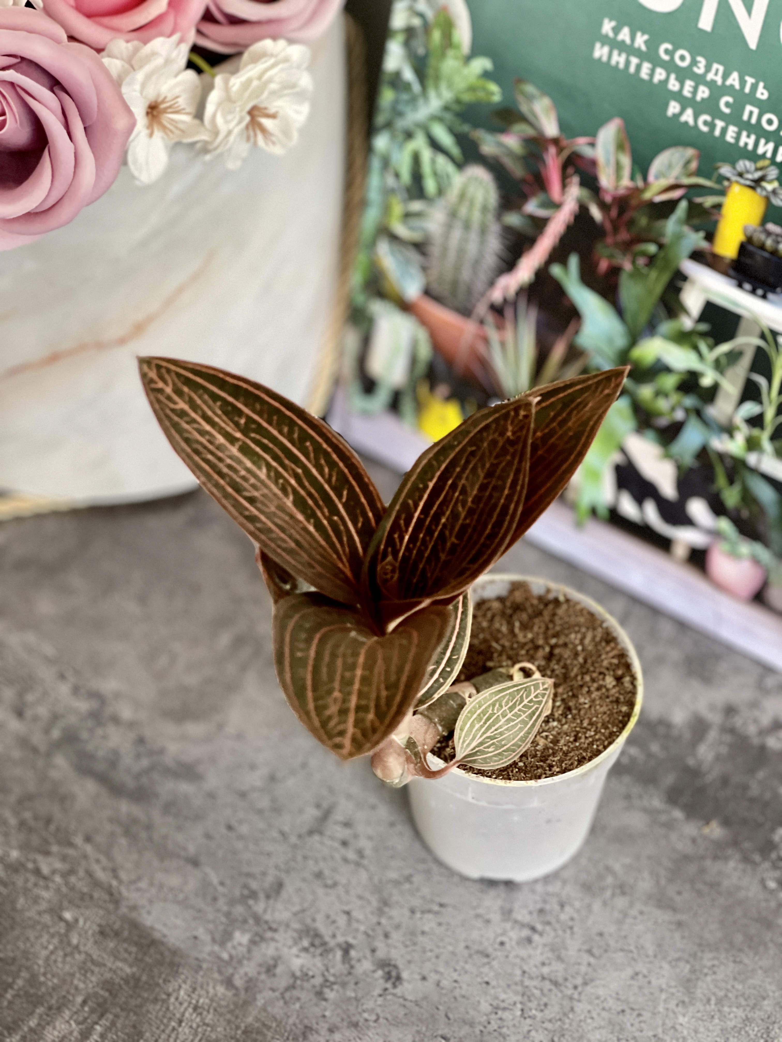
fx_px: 1928
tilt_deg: -47.3
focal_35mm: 64
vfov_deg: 30.3
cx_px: 391
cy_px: 521
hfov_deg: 22.9
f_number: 2.2
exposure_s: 1/33
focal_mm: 7.5
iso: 320
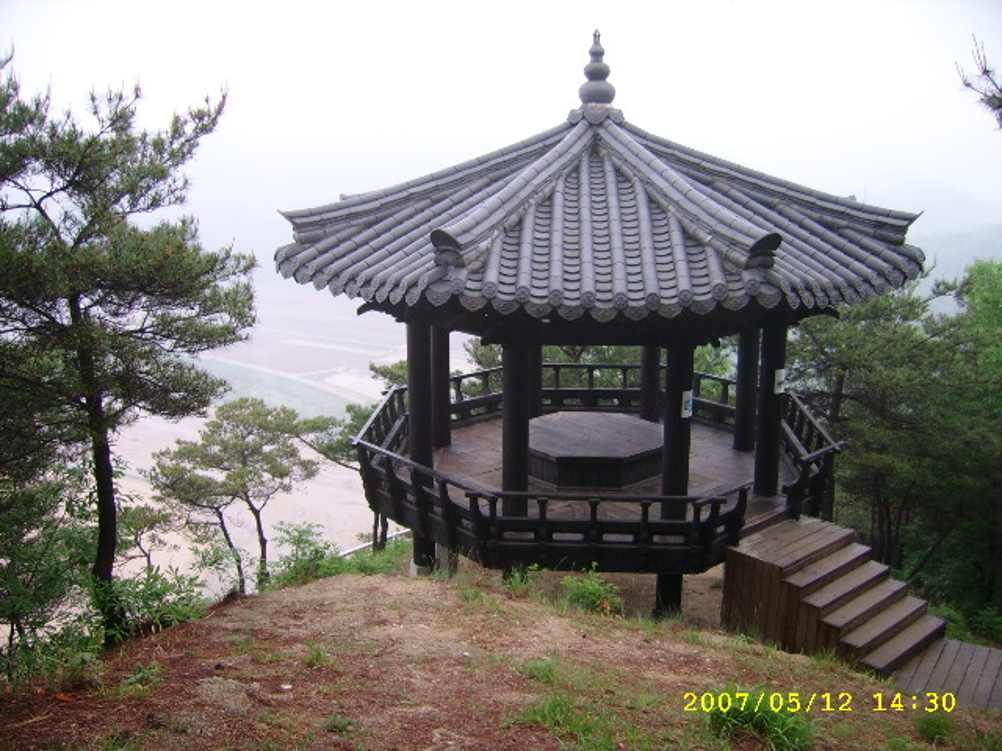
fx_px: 1013
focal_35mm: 35
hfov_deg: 52.6
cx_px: 501
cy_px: 376
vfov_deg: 40.7
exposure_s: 1/192
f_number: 2.8
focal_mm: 5.95
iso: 50
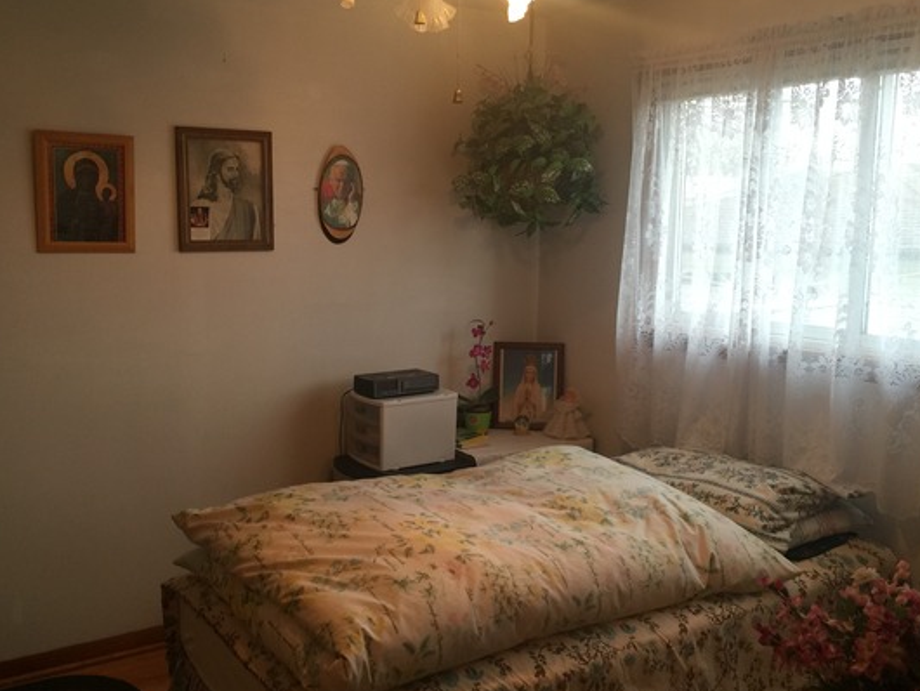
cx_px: 415
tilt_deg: -8.3
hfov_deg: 52.5
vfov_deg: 40.7
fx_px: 931
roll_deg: -0.3
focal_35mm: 35
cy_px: 356
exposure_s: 1/15
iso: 32
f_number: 2.2
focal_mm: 4.15
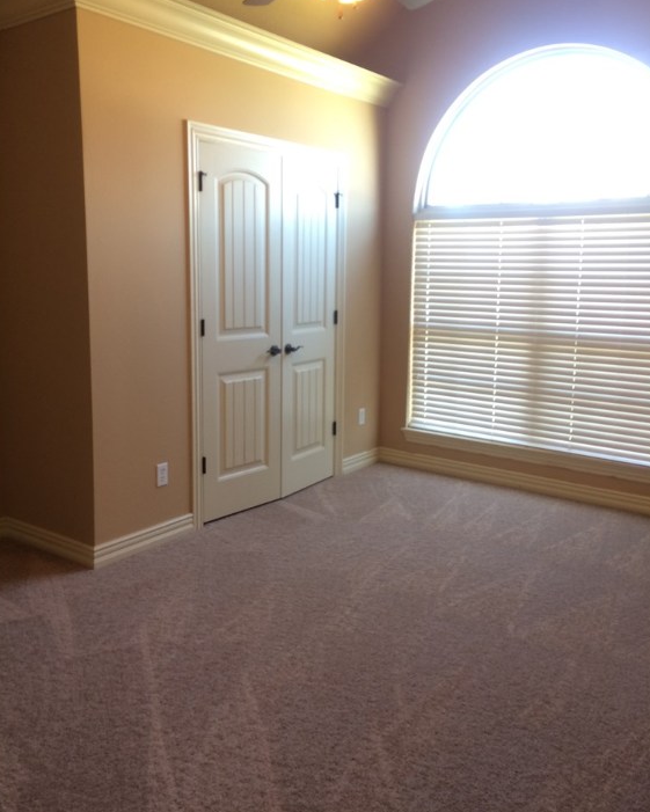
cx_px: 324
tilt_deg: -8.2
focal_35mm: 31
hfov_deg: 47.1
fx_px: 745
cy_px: 375
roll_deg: -0.8
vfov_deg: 57.1
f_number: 2.2
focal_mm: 4.15
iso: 64
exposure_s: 1/30
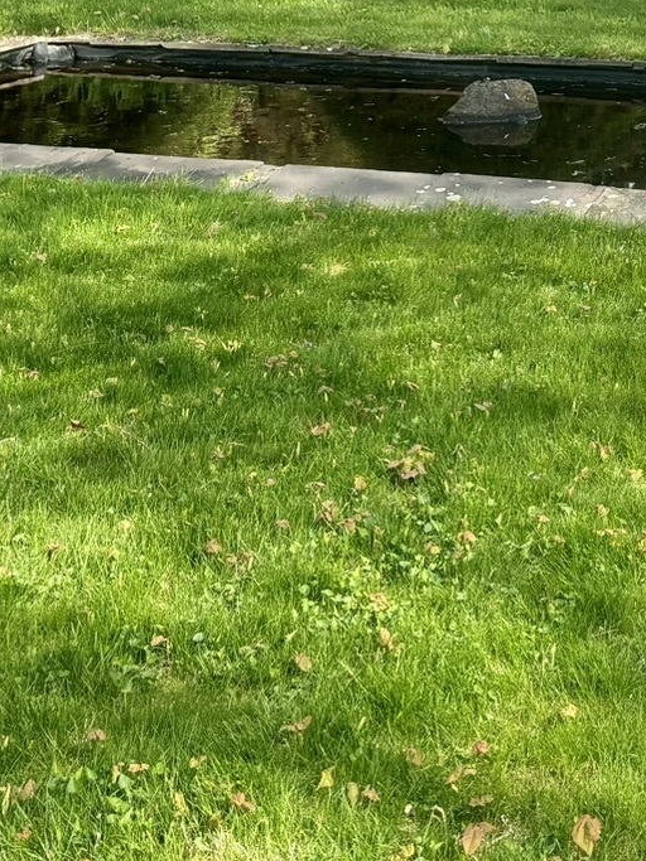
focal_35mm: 78
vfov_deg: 21.7
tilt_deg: +2.9
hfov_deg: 18.4
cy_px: -359
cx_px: 643
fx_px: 1941
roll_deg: -0.6
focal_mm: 5.96
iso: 50
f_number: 1.6
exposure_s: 1/1876
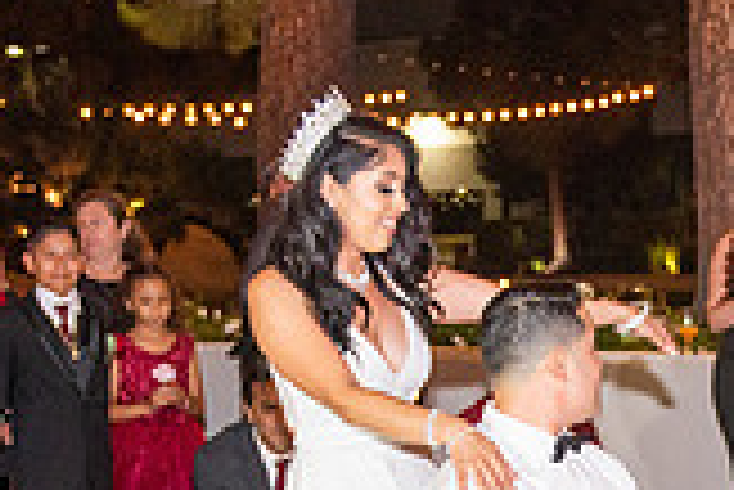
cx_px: 581
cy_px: 668
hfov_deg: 19.6
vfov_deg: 12.8
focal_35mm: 103
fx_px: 2102
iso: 1250
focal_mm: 29
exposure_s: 1/125
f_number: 2.8
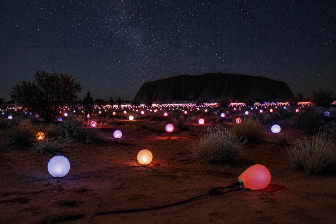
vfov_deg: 28.6
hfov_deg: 41.9
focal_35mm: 47
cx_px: 168
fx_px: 439
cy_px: 112
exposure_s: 1/200
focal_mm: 47
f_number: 2.5
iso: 3200
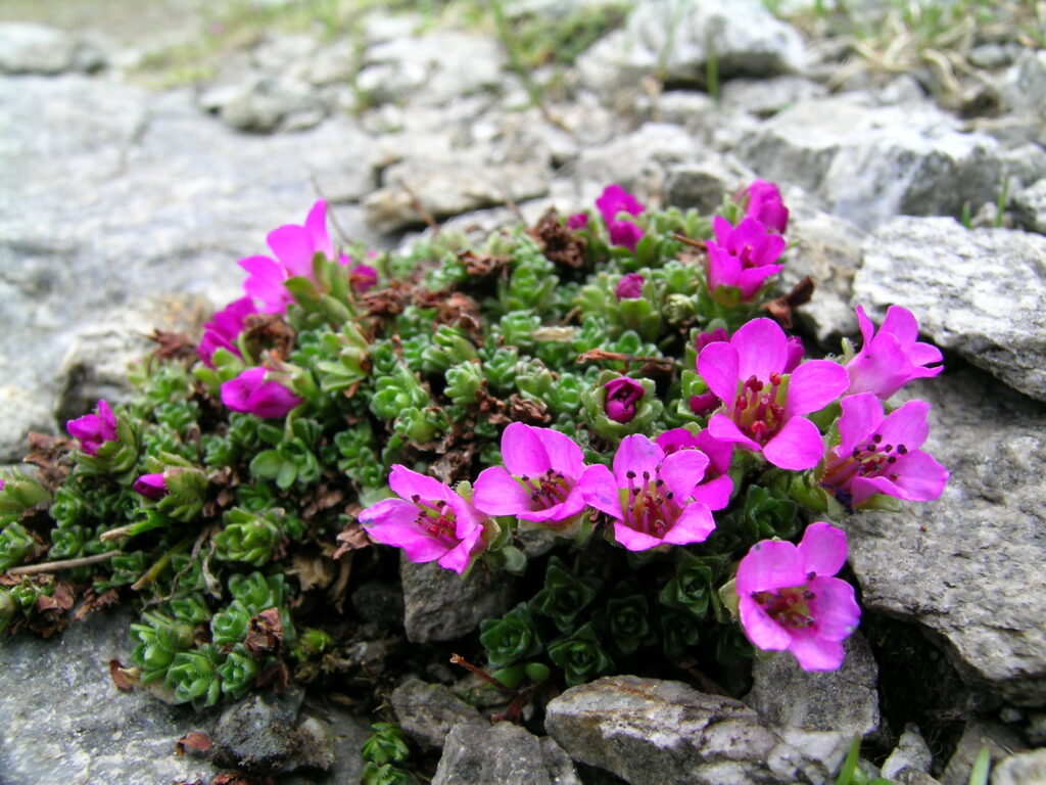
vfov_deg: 49.7
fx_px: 846
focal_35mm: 28
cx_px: 523
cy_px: 392
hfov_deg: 63.4
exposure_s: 1/89.7
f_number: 5.6
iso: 50
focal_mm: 5.8
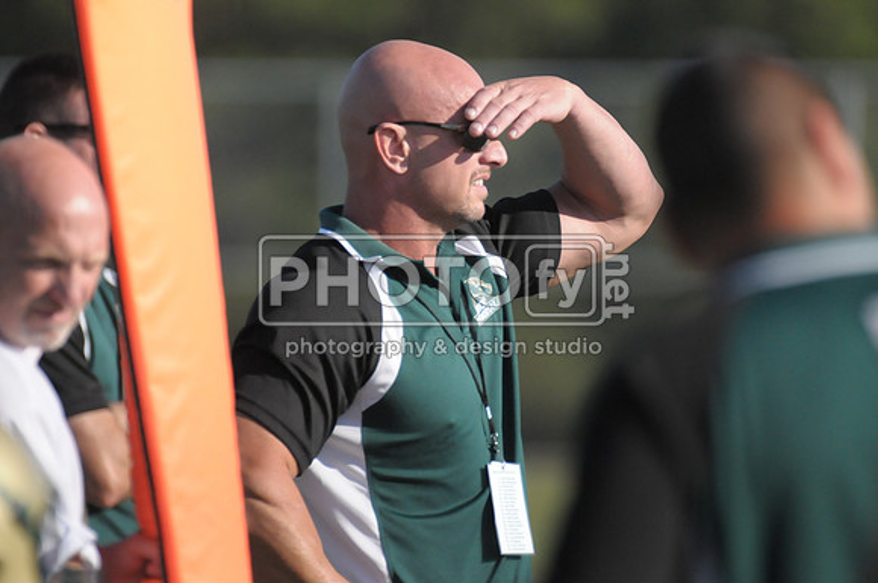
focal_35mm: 600
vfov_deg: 2.3
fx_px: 14613
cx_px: 439
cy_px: 292
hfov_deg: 3.4
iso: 1600
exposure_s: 1/8000
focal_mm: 400
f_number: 4
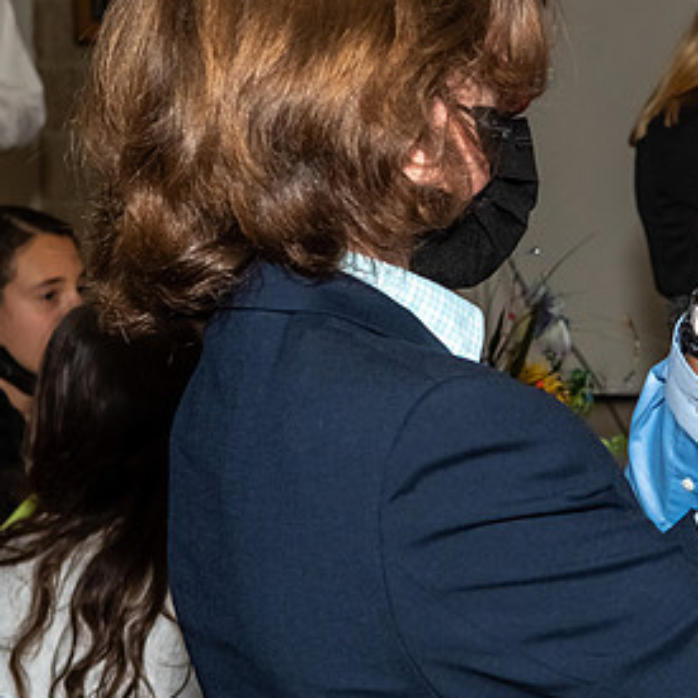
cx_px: 629
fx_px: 3604
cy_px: 165
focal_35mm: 158
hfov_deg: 11.0
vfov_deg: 11.0
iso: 500
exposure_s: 1/250
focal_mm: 44
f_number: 6.3
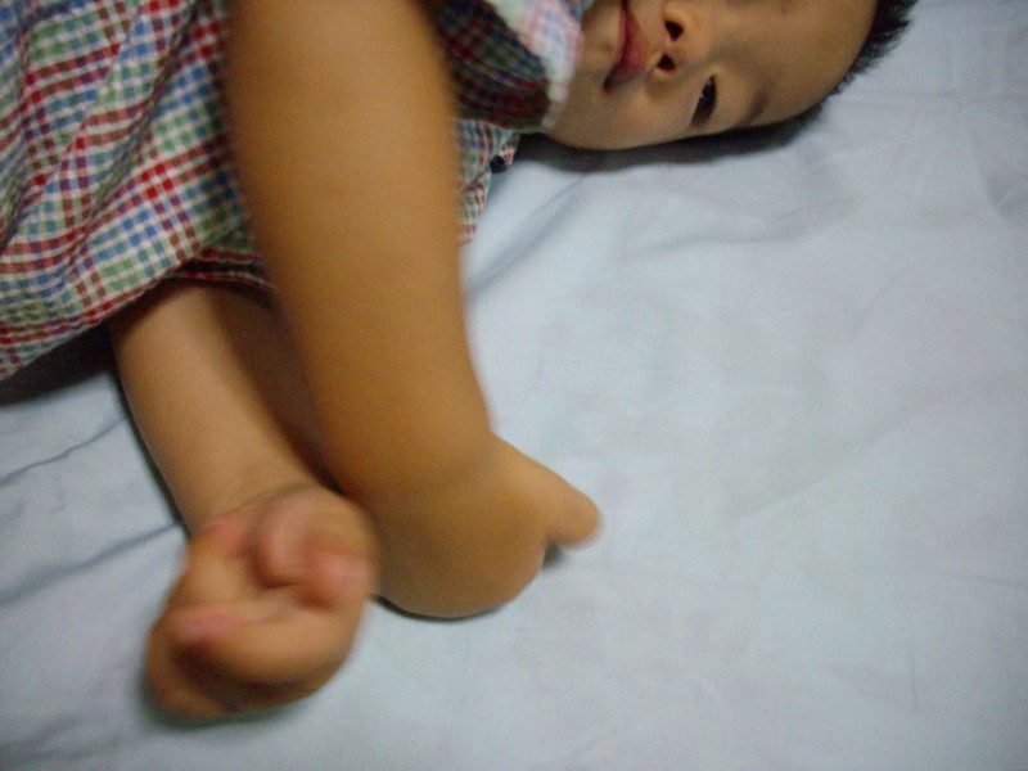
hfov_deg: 50.1
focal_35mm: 37
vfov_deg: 38.7
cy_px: 386
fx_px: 1099
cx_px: 514
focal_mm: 6.2
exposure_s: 1/30
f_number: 2.8
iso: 400
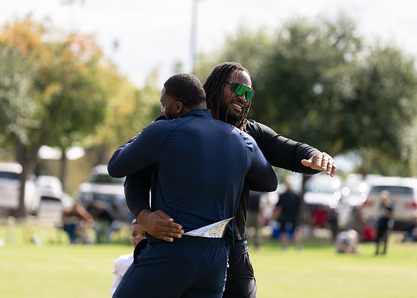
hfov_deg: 11.3
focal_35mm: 178
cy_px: 132
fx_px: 2105
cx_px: 200
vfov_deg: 8.1
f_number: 2.8
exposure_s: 1/1000
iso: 100
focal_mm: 144
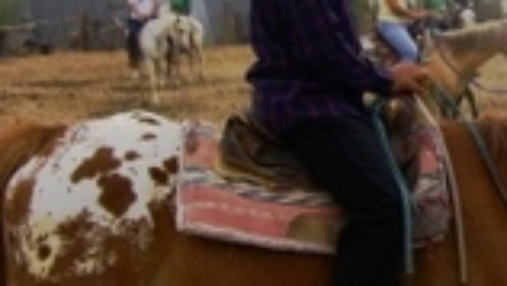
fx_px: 1412
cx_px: 420
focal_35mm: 105
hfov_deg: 20.1
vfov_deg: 11.5
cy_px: 87
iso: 64
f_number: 3.5
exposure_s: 1/320
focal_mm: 6.3
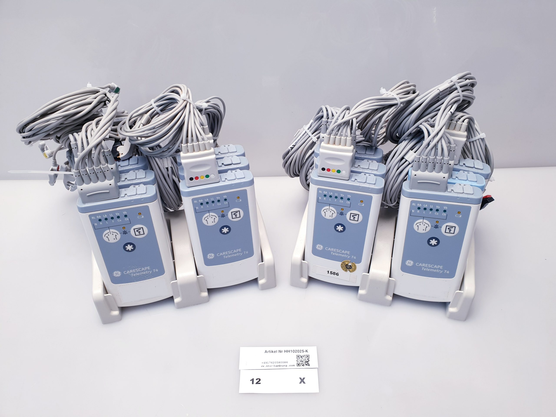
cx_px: 278
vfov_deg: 53.1
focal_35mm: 26
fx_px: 418
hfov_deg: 67.3
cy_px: 208
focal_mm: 4.3
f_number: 2.4
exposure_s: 1/50
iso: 64
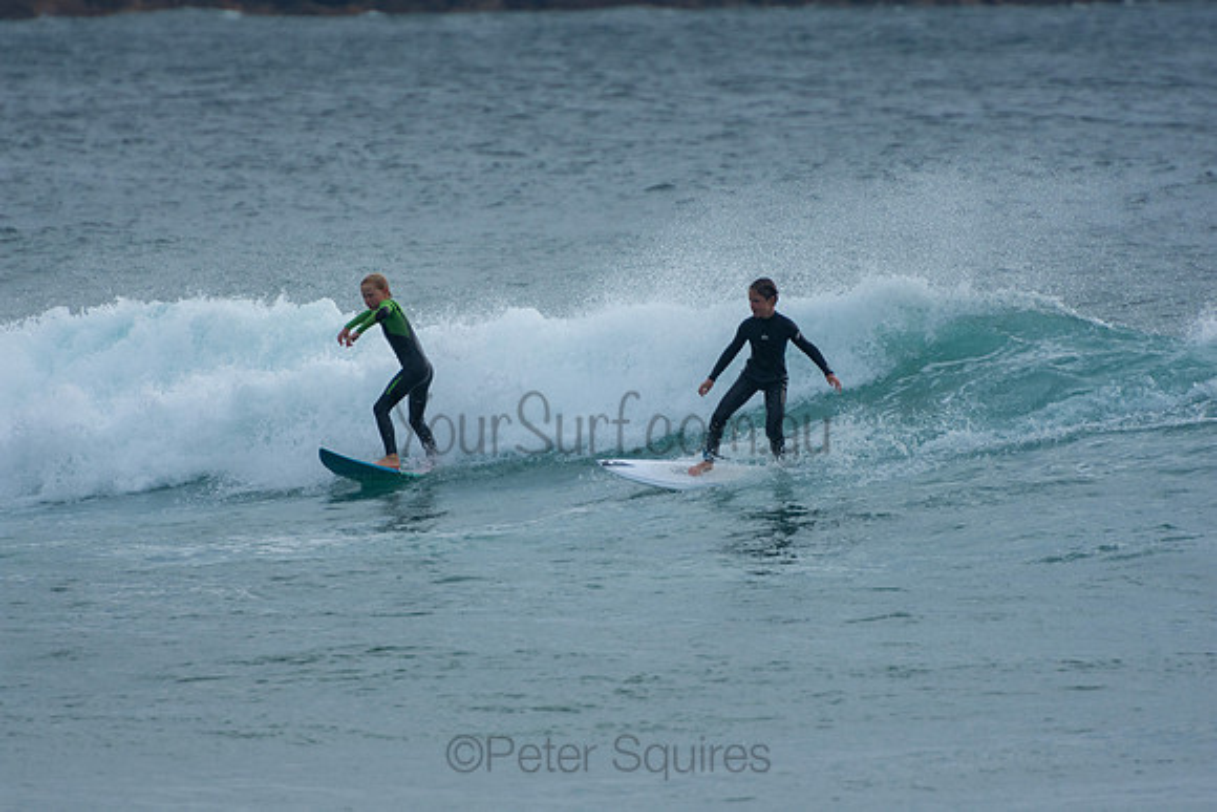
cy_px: 406
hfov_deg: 3.4
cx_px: 608
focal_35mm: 600
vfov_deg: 2.3
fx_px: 20287
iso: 320
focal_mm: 400
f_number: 5.6
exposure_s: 1/1000
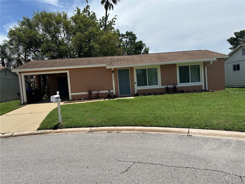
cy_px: 92
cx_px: 122
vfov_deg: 56.8
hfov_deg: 71.6
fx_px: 170
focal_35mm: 24
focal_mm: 6.86
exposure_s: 1/8197
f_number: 1.78
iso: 80
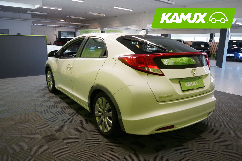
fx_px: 188
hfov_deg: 65.5
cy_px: 80
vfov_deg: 46.4
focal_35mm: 28
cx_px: 121
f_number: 7.1
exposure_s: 1/30
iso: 1600
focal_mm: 28
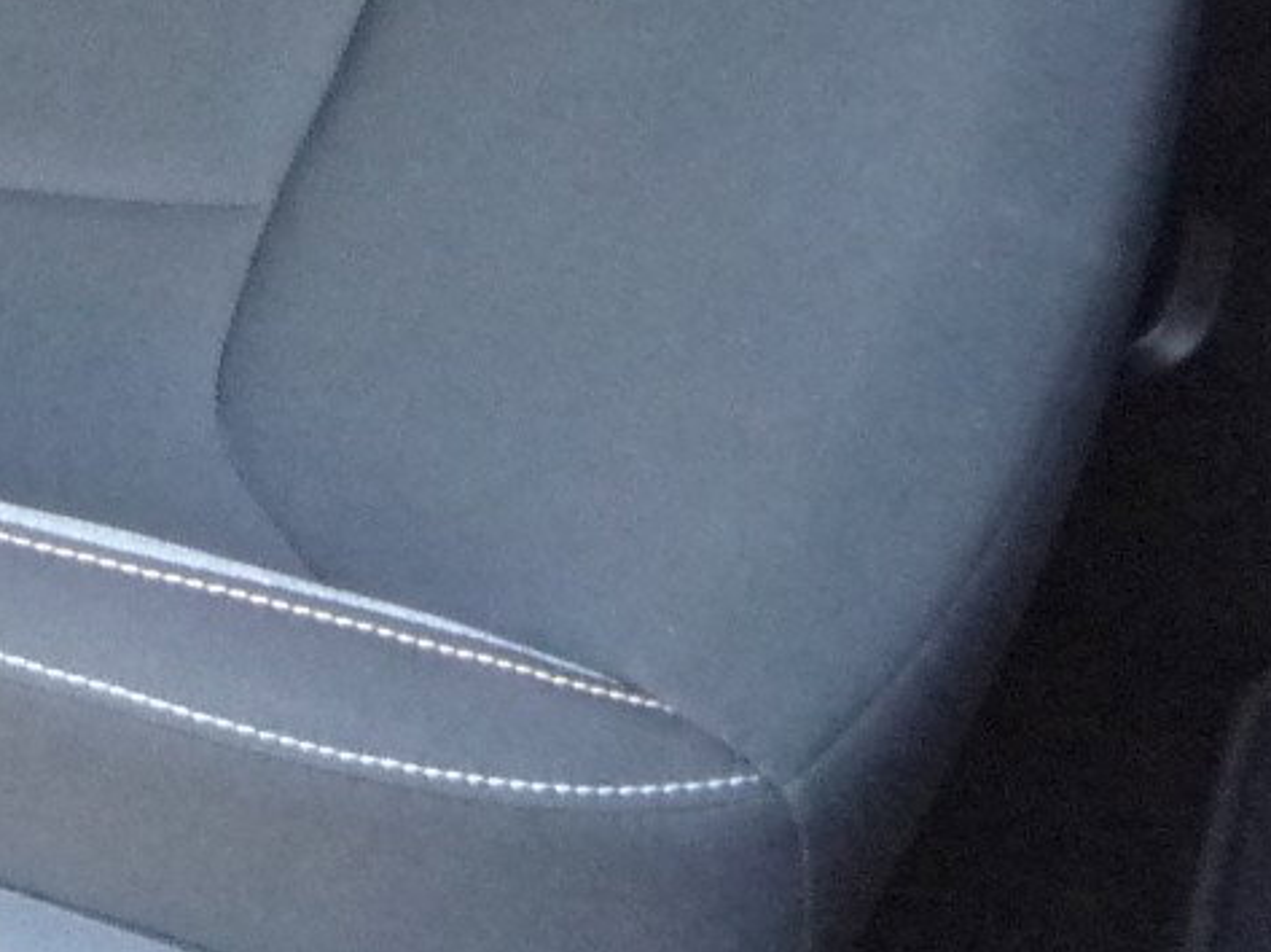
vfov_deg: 10.3
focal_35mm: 130
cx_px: -266
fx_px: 4770
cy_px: -1089
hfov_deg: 14.7
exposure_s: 1/20
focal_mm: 5.2
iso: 400
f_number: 3.3
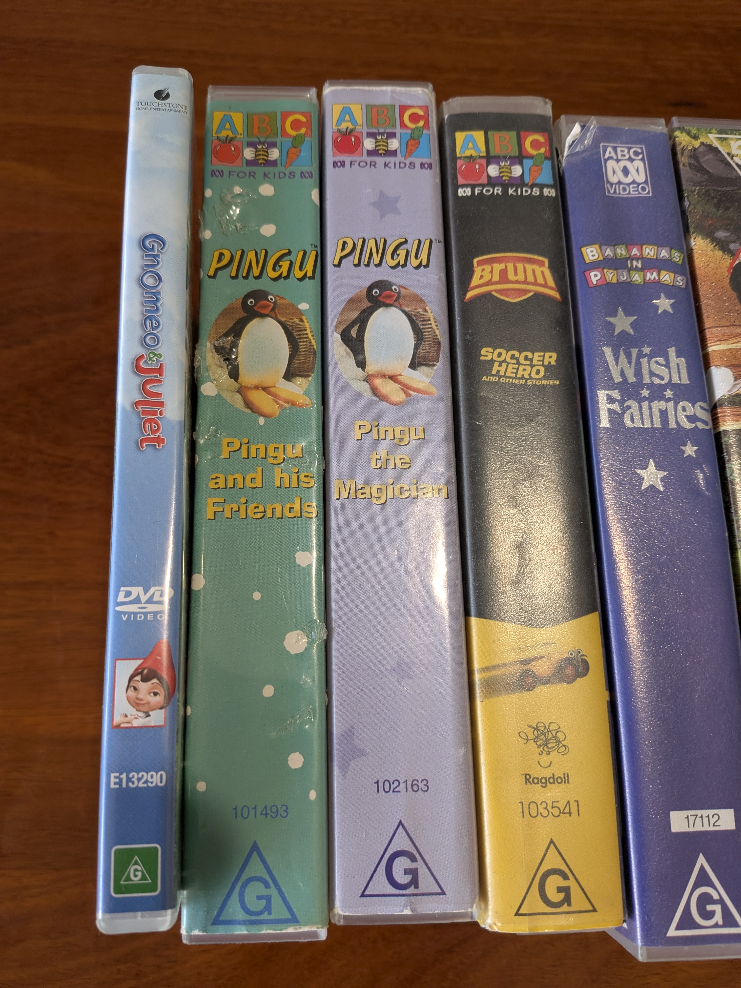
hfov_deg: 56.8
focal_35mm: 24
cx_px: 370
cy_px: 494
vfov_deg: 71.6
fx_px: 685
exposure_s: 1/100
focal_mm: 4.53
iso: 116
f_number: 1.7
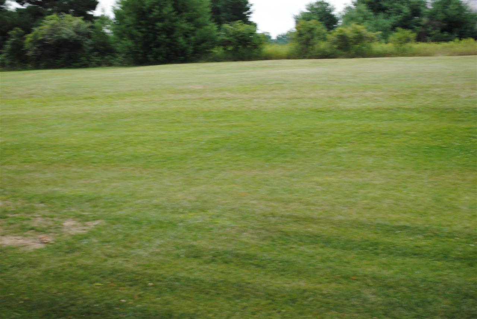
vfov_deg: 18.2
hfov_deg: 27.0
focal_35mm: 75
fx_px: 995
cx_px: 238
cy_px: 160
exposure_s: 1/200
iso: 100
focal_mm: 50
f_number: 7.1
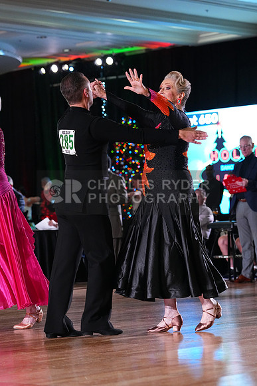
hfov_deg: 11.0
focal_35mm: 125
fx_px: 1338
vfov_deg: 16.4
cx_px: 128
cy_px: 193
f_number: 5
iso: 6400
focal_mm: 125
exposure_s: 1/400
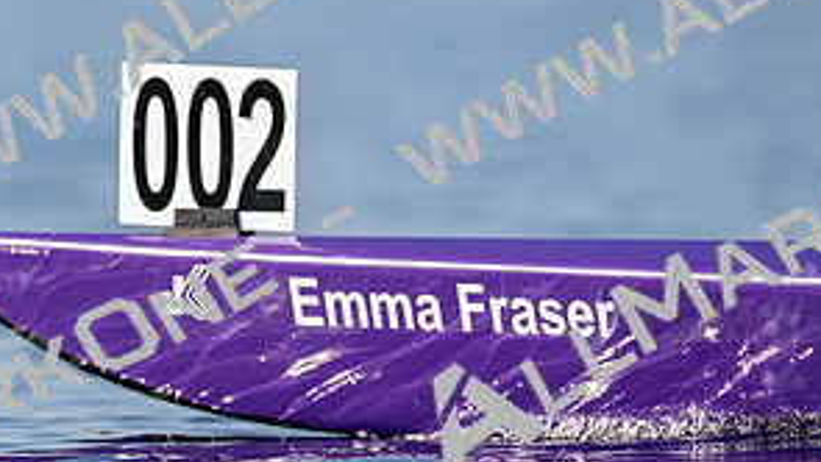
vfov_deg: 1.0
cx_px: 195
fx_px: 26888
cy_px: 232
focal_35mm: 1235
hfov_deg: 1.7
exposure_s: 1/2500
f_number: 5.6
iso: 360
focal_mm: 600
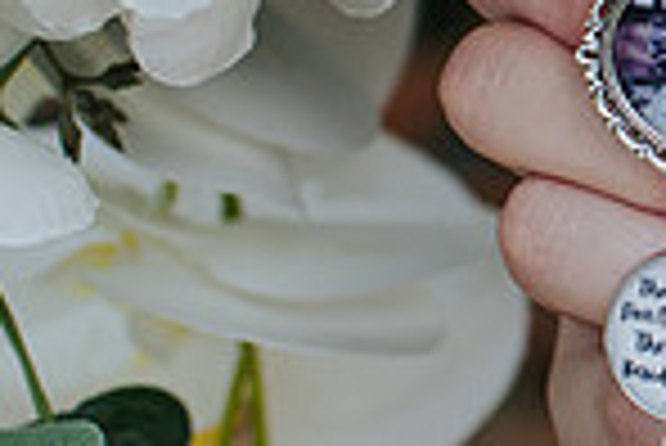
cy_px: 126
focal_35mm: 137
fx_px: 2537
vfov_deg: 10.0
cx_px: 1017
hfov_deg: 14.0
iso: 250
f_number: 3.5
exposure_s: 1/640
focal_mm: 35
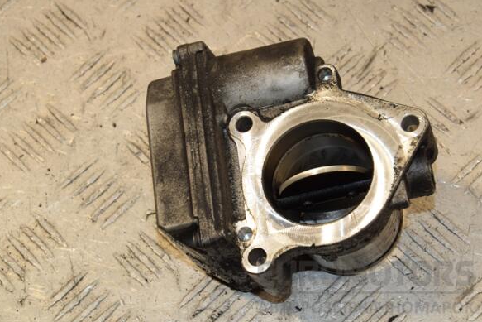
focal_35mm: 108
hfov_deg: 18.9
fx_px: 1446
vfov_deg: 12.7
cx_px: 242
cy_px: 163
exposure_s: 1/200
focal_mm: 70
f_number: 10
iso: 800
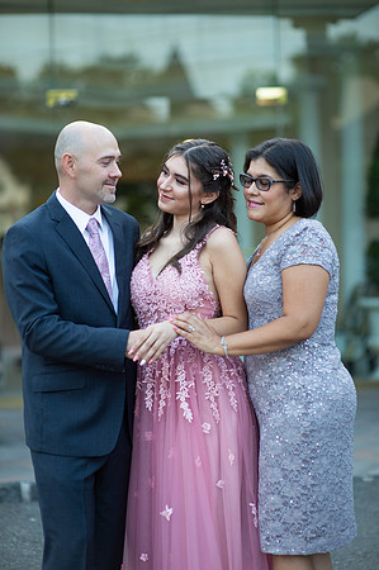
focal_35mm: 85
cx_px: 190
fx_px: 1345
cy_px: 285
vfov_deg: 23.9
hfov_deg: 16.0
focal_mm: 85
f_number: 2
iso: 250
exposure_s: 1/500
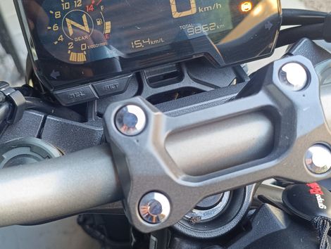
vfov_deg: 53.2
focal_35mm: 26
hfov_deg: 67.2
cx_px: 166
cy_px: 124
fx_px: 249
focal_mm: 4.94
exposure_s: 1/60
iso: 480
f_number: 1.5
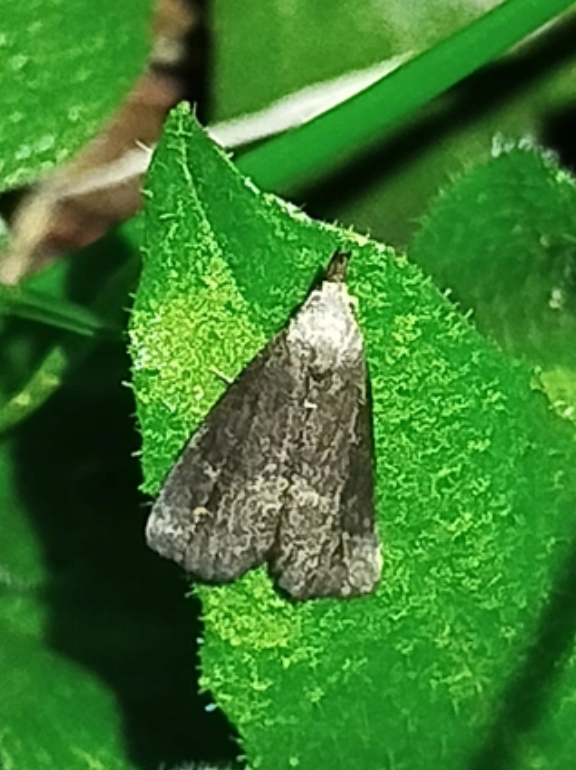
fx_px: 4488
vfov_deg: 9.8
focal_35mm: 202
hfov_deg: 7.3
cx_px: 270
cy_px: 444
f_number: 1.7
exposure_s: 1/33
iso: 500
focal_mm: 5.31
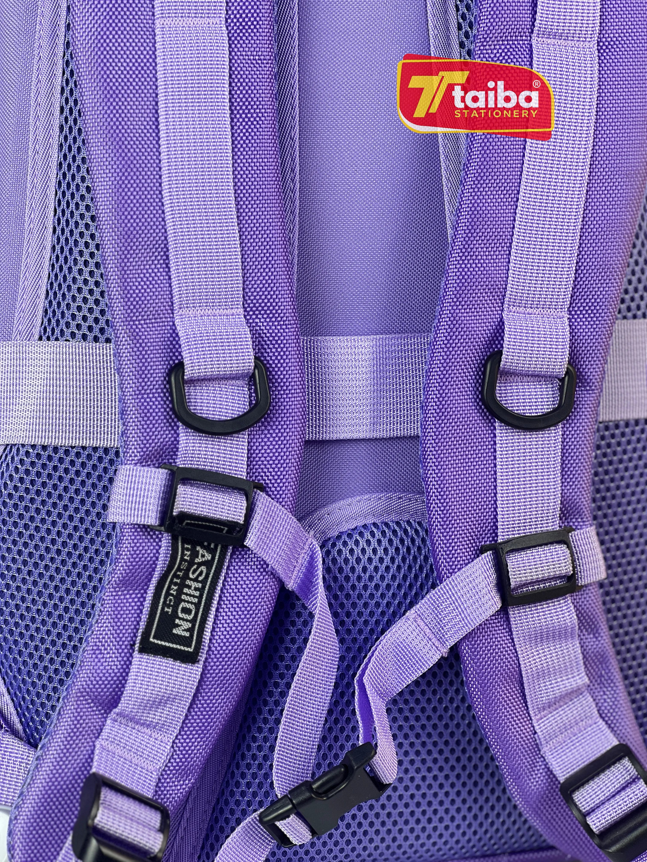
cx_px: 324
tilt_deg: -10.8
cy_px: 431
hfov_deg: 19.1
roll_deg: -0.4
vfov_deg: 25.3
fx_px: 1919
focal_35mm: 77
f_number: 2.8
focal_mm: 9
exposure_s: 1/100
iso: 64
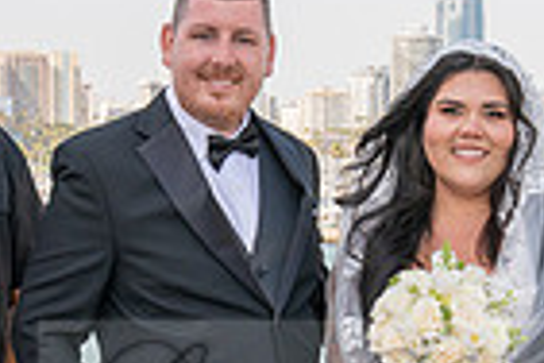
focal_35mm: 138
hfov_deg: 14.8
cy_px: 411
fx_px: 2085
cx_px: 374
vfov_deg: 9.8
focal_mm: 33.5
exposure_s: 1/200
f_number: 9
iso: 200
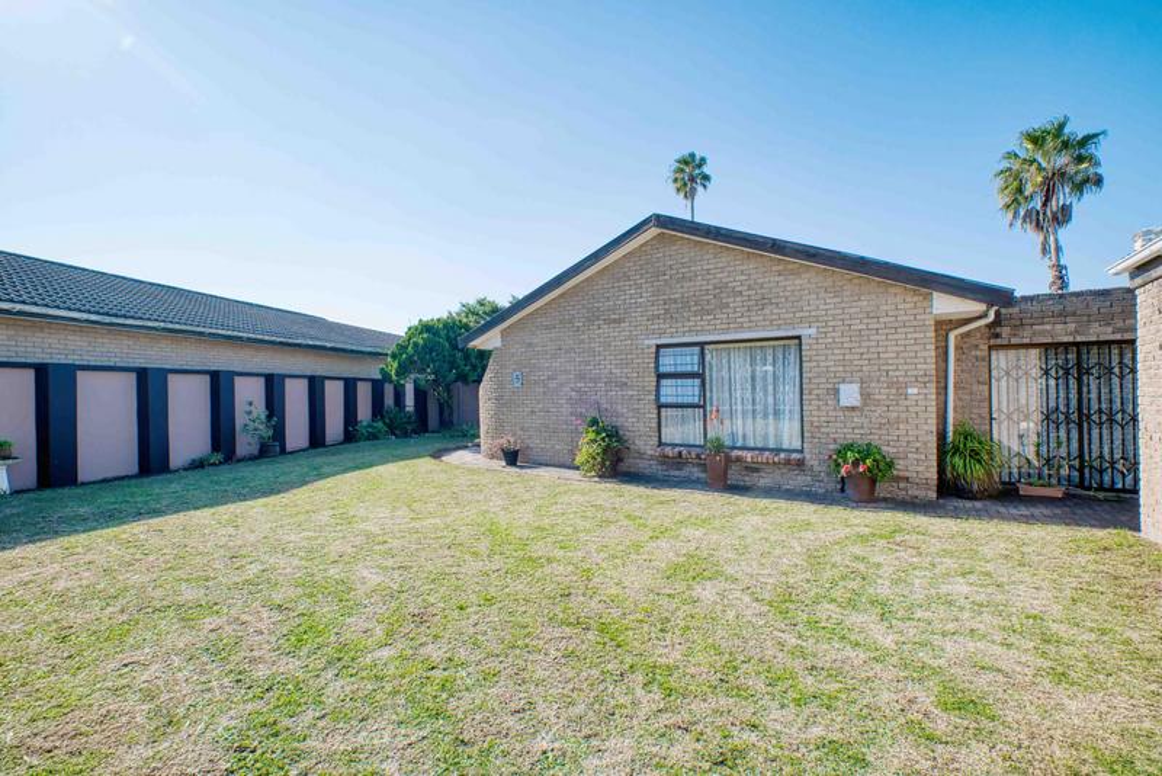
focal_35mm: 15
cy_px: 388
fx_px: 484
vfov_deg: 77.4
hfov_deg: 100.4
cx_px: 581
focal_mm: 10
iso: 320
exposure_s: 1/200
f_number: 8
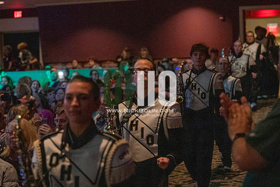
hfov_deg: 19.5
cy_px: 94
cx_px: 140
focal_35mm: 105
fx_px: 817
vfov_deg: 13.0
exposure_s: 1/500
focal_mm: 70
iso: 10000
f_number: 2.8
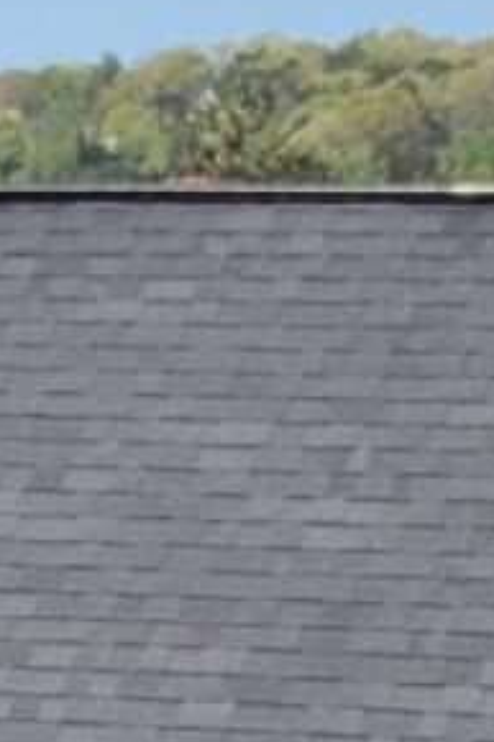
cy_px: 1412
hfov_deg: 4.6
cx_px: -1305
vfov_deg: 7.1
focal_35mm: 280
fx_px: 5770
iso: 40
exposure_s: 1/2265
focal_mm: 5.4
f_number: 1.8
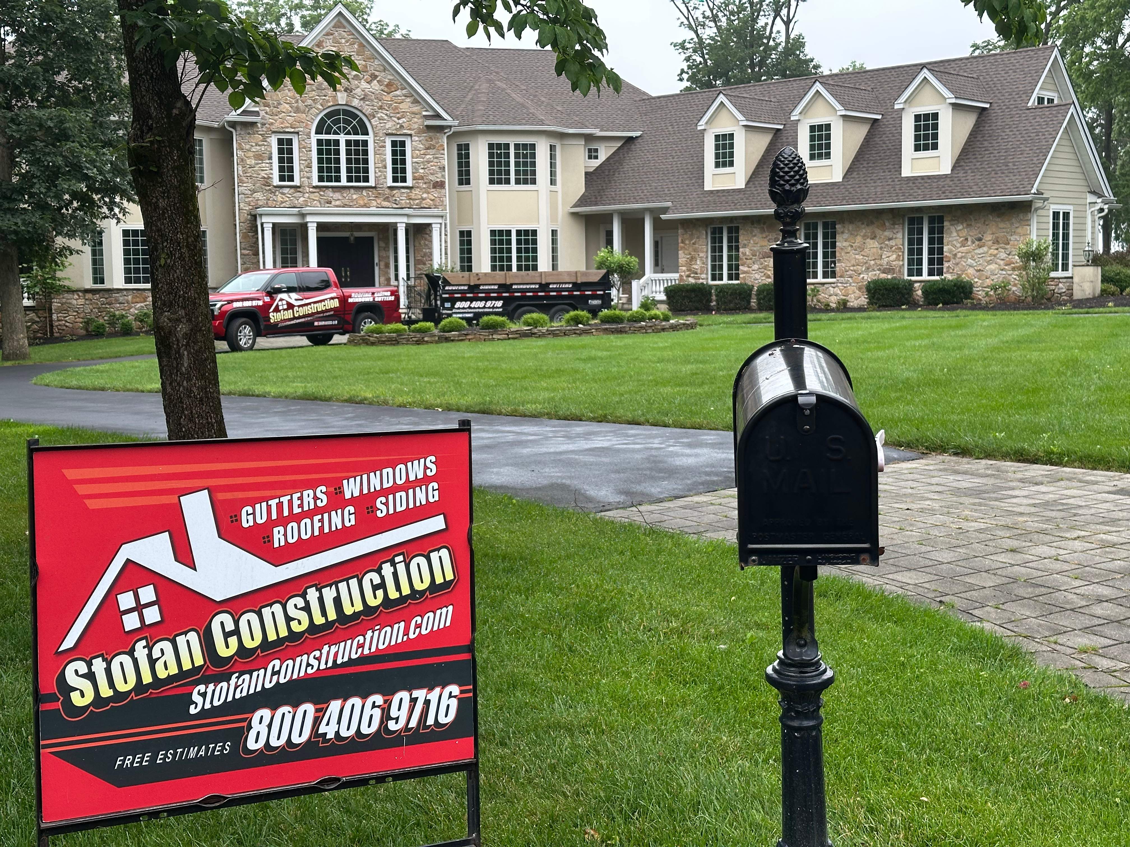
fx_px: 1567
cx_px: 565
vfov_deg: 30.3
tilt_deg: -4.4
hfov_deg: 39.7
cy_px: 424
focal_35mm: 48
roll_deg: +0.7
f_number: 1.78
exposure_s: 1/511
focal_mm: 6.86
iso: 64
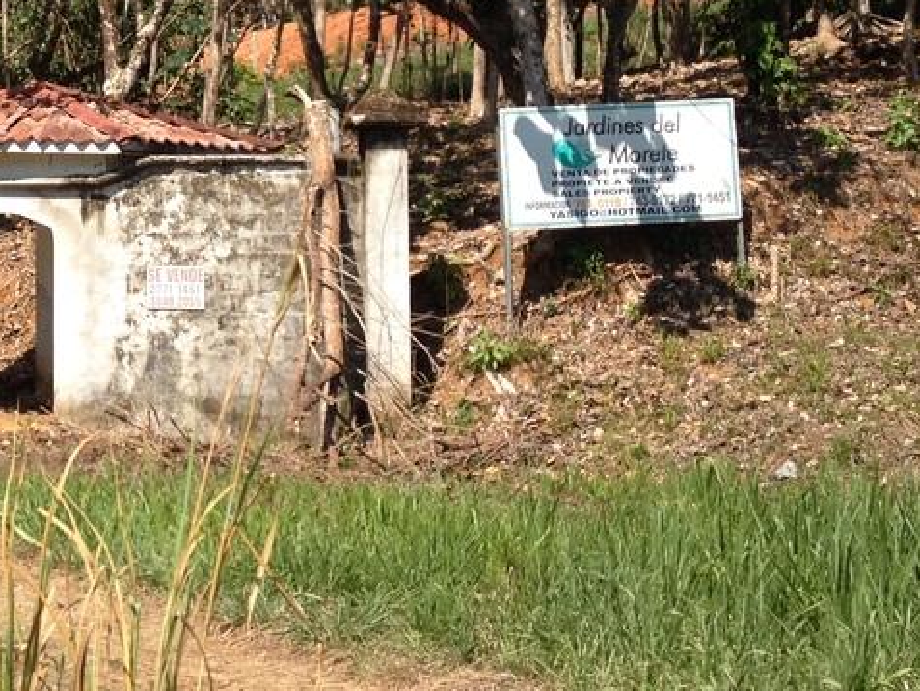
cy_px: 139
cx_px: -29
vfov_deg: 16.7
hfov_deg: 21.4
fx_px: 2339
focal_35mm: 88
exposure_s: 1/1175
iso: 50
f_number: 2.4
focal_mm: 4.28
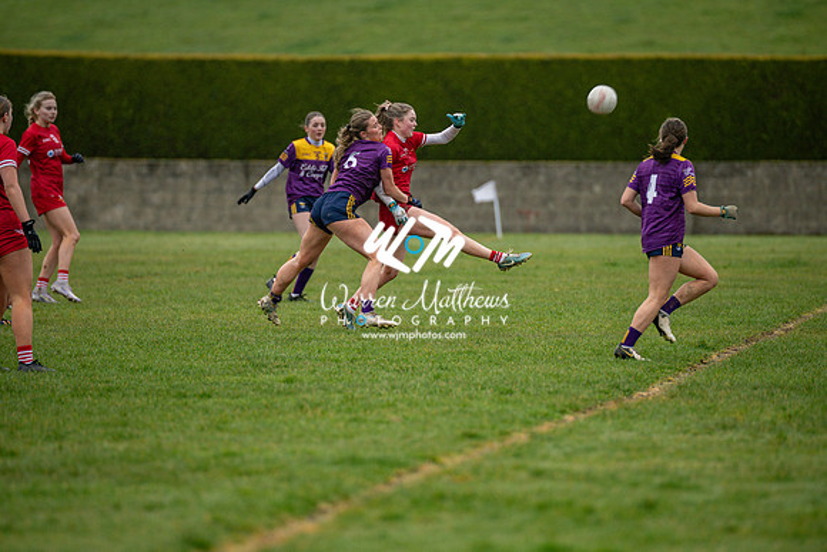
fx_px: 6893
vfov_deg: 4.6
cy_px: 276
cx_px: 414
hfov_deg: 6.9
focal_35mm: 300
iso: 1000
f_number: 2.8
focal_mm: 300
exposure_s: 1/640
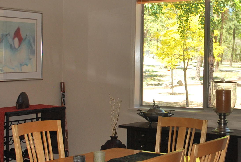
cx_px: 161
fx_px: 483
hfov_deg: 27.8
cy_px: 72
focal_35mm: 72
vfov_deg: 19.0
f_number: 3.5
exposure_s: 1/60
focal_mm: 18
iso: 200
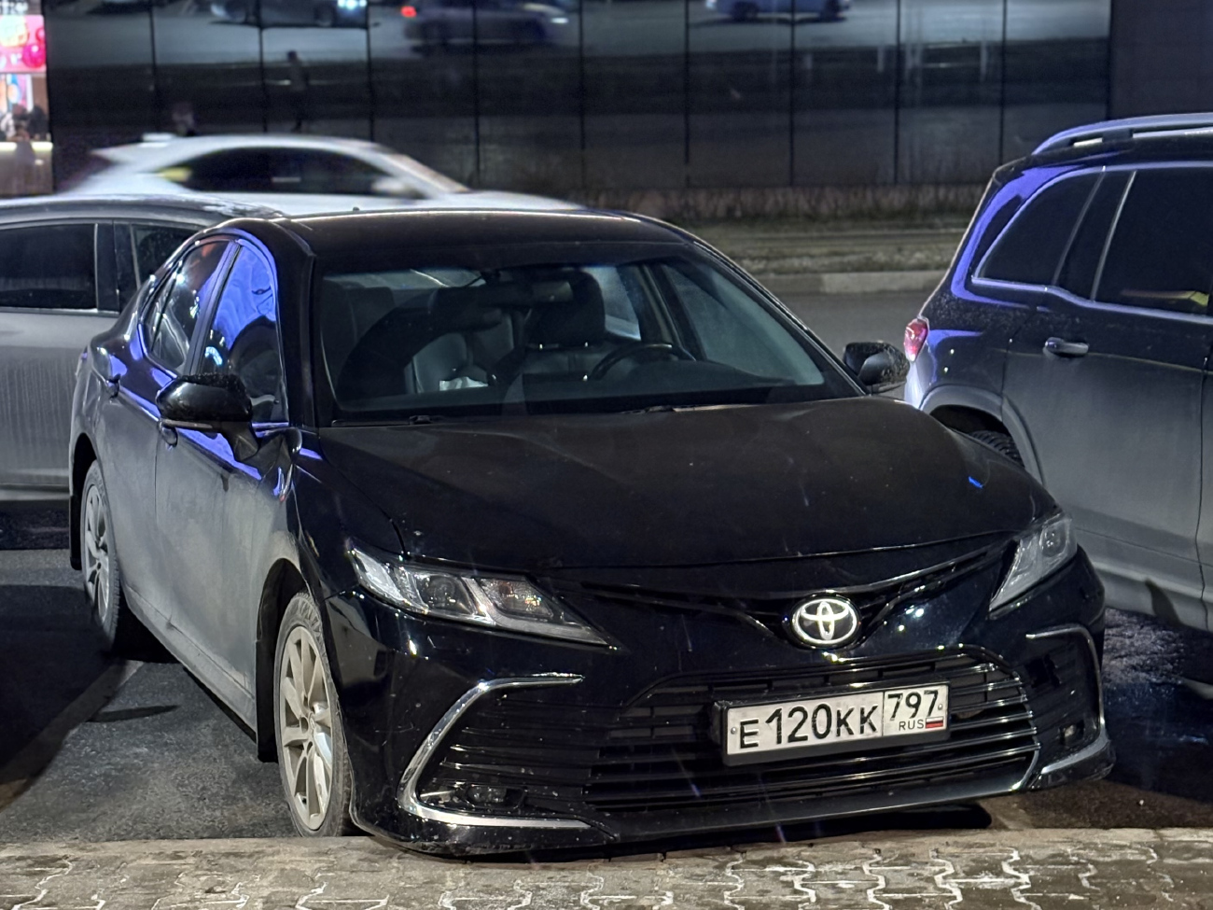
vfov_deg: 28.0
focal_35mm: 52
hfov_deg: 36.8
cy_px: 455
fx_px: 1822
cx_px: 606
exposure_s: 1/27
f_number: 1.6
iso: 250
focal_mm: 5.96
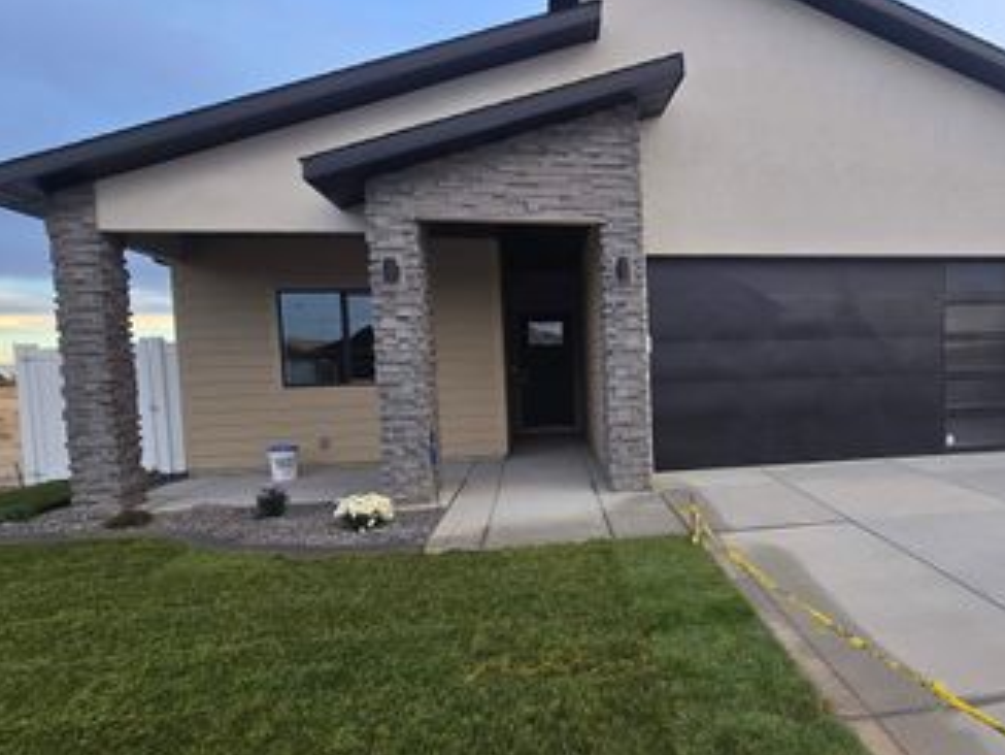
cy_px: 401
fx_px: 581
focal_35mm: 20
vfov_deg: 65.9
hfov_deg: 79.1
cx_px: 668
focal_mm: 2.2
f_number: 2.2
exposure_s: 1/120
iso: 50
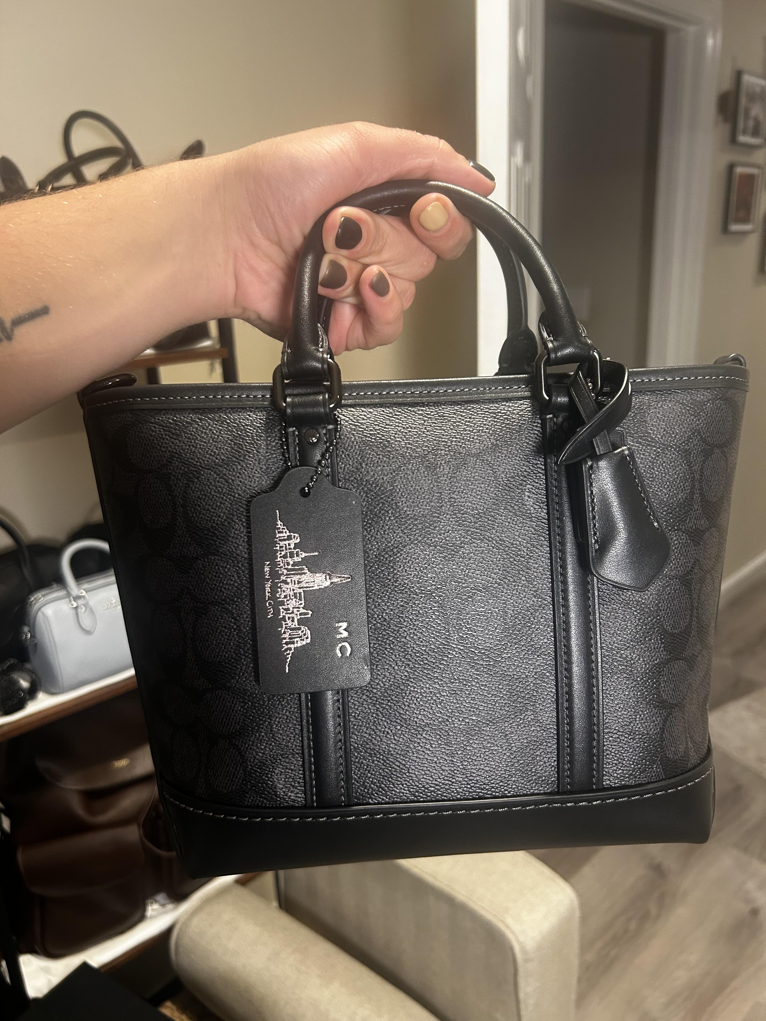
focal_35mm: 26
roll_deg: +2.9
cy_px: 510
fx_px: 767
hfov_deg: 53.1
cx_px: 383
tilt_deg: -18.8
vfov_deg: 67.3
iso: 200
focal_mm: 5.7
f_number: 1.5
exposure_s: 1/60
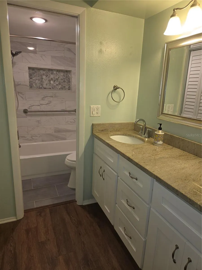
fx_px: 179
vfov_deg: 73.9
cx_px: 101
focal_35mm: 23
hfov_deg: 58.9
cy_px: 135
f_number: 1.8
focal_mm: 5.4
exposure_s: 1/60
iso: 50
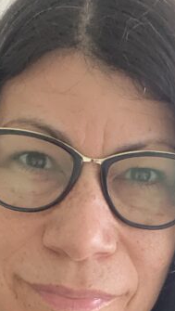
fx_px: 642
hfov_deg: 15.5
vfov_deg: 26.5
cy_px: 265
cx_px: 81
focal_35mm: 78
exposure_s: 1/60
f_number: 2.2
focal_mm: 2.71
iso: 400
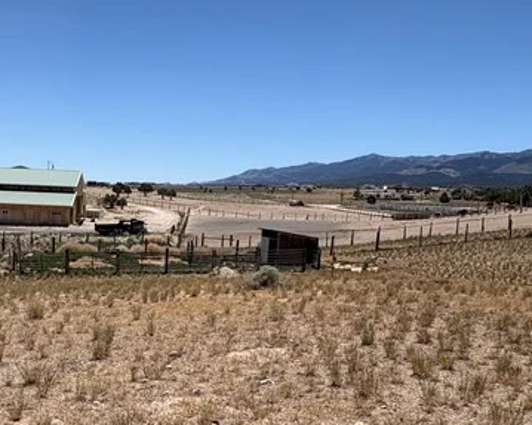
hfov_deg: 45.9
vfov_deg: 37.6
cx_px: 164
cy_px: 296
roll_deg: -2.1
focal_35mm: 39
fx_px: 614
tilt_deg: -9.0
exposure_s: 1/2874
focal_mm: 2.22
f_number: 2.2
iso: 50
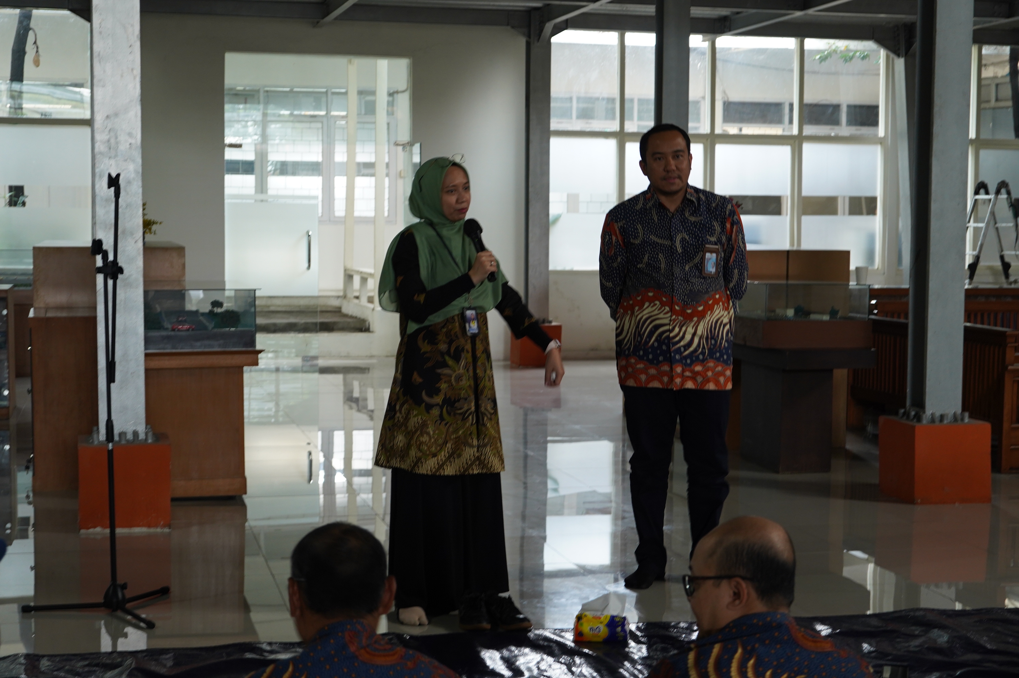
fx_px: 1697
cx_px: 510
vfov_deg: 22.6
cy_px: 339
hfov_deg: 33.4
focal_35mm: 60
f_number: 5.6
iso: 1000
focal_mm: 60
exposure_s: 1/30
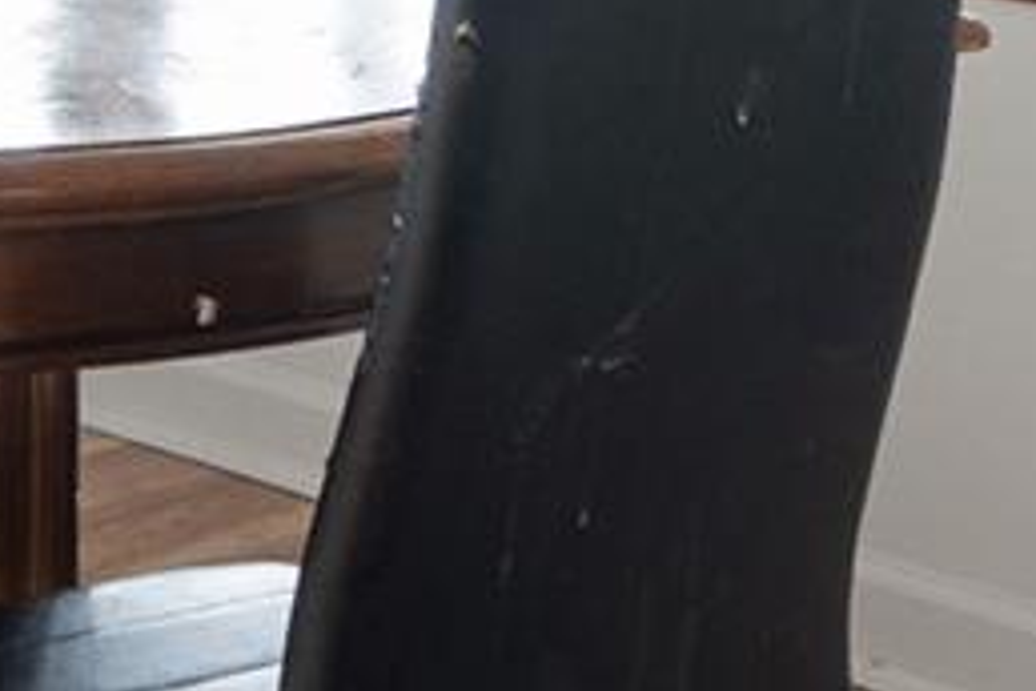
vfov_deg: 9.6
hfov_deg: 13.5
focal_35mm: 135
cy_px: -611
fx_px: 3885
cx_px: -863
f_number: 9
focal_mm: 17
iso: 320
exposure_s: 1/15
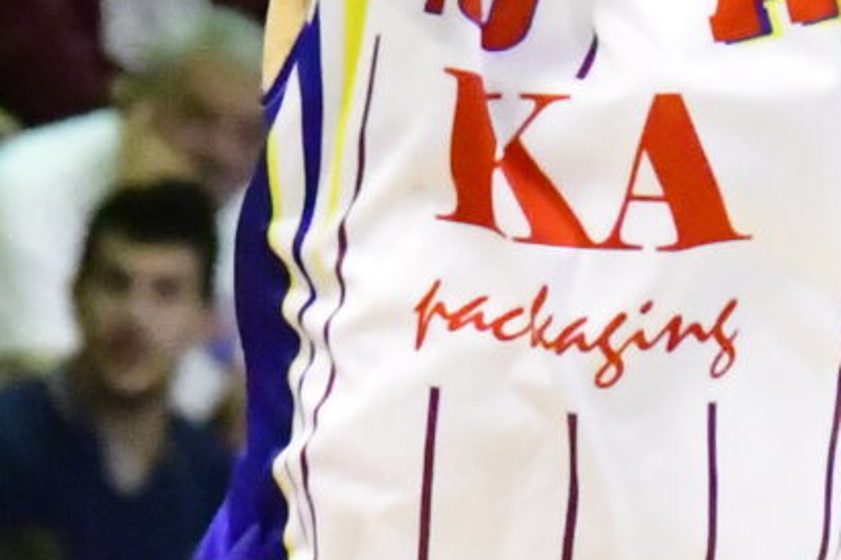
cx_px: 193
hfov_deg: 2.2
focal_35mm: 937
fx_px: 21879
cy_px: 319
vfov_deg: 1.5
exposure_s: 1/800
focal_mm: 100
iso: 20000
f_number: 3.5
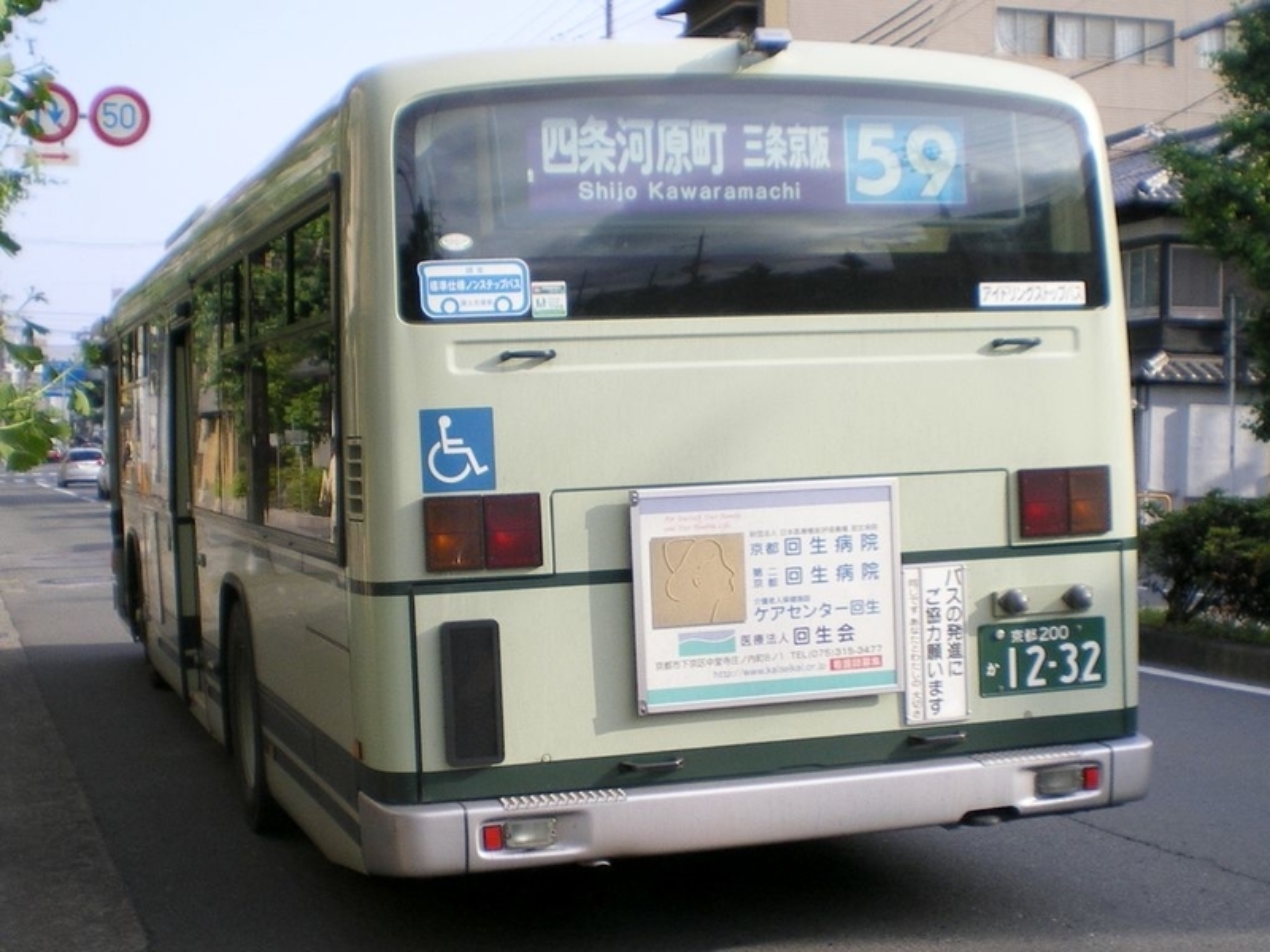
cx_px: 635
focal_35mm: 36
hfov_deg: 51.4
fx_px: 1321
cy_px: 476
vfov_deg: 39.7
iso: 50
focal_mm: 6.3
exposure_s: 1/200
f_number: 4.6
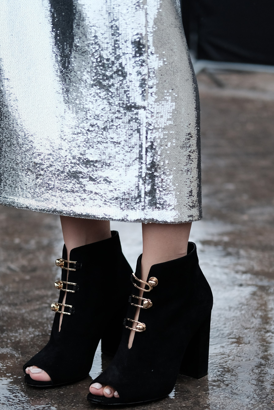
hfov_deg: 16.9
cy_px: 246
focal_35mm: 81
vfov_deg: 25.0
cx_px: 133
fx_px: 925
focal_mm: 35
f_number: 2
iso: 500
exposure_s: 1/1000
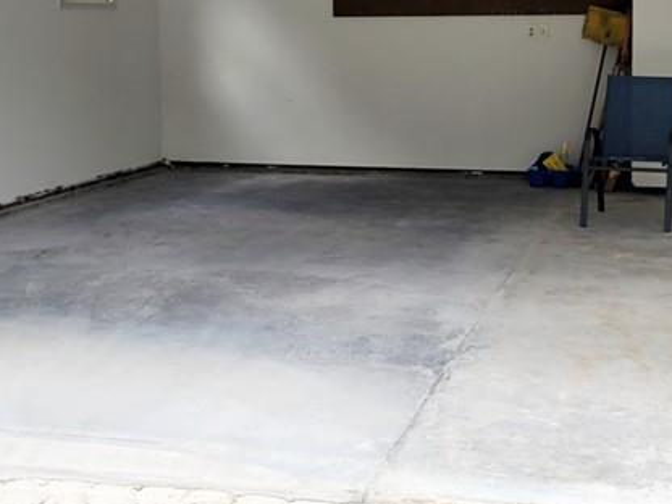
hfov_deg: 30.3
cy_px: 153
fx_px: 1242
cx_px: 349
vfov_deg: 22.8
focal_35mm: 64
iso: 40
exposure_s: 1/435
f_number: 1.8
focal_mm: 5.4
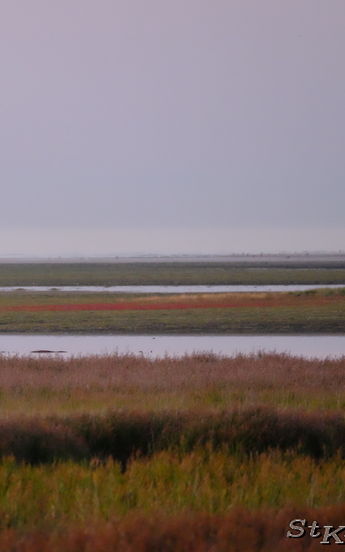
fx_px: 13855
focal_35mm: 920
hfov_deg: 1.4
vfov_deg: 2.3
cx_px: -41
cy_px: 276
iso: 6400
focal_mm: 400
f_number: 5.6
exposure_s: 1/350
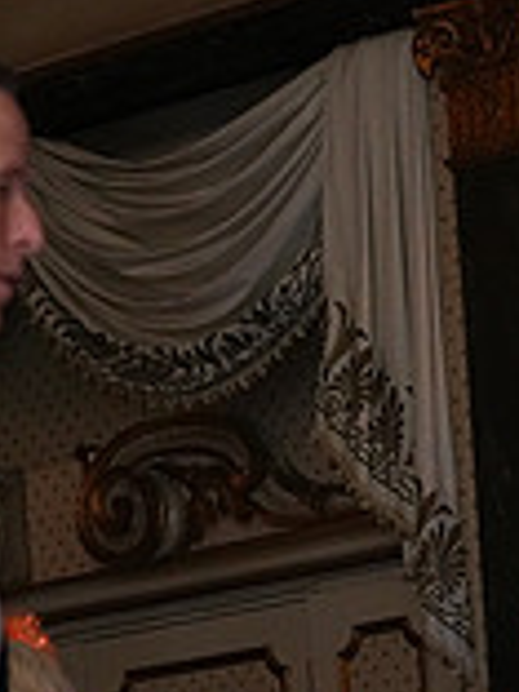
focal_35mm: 233
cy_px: 1051
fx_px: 4658
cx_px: 304
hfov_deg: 6.4
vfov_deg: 8.3
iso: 5000
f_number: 5
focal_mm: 65
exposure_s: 1/200
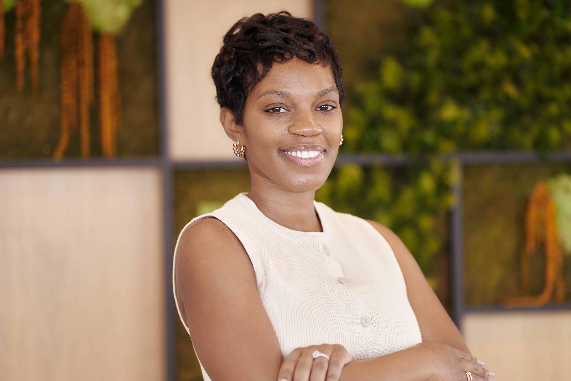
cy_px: 213
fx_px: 1665
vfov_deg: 13.0
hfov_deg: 19.5
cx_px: 313
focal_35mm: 105
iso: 1000
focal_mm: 85
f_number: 1.8
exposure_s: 1/1000
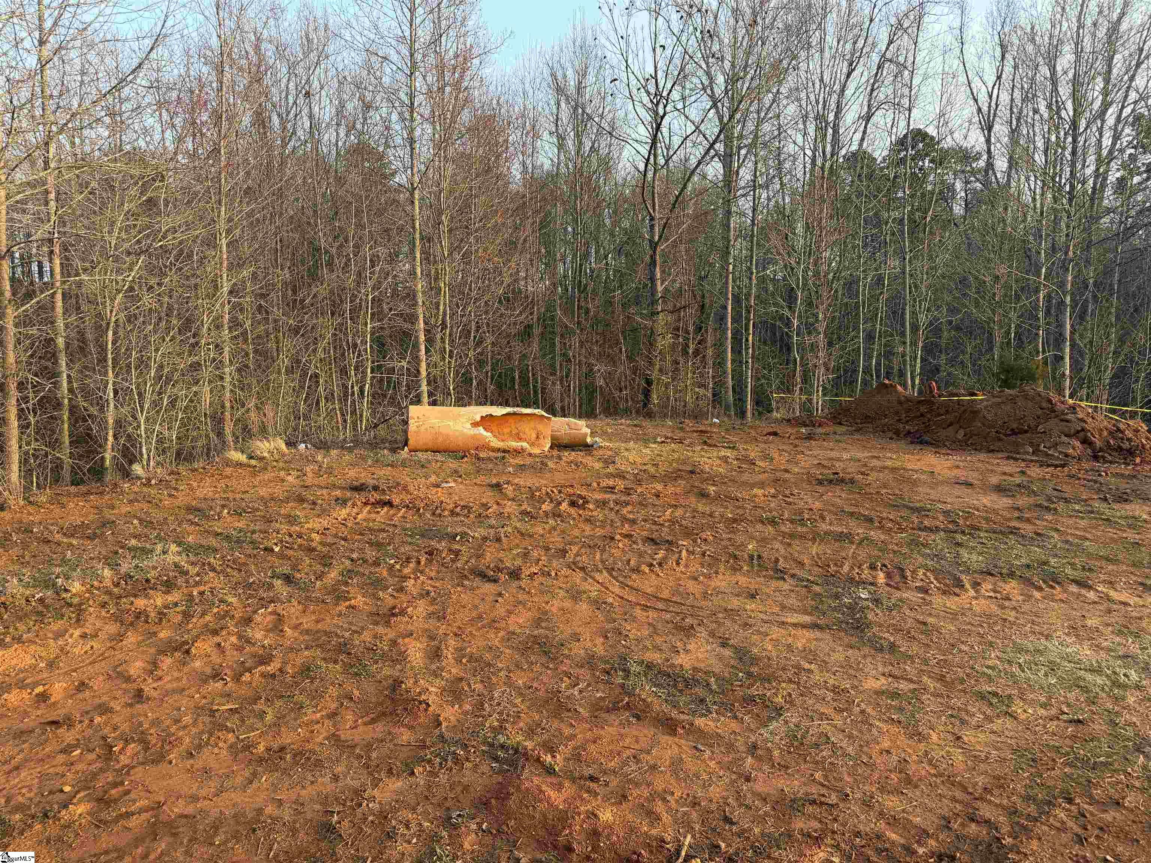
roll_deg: +0.1
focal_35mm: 24
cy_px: 432
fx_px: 798
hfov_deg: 71.6
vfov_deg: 56.8
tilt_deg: -6.6
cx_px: 576
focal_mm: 6.76
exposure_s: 1/379
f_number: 1.78
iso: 80
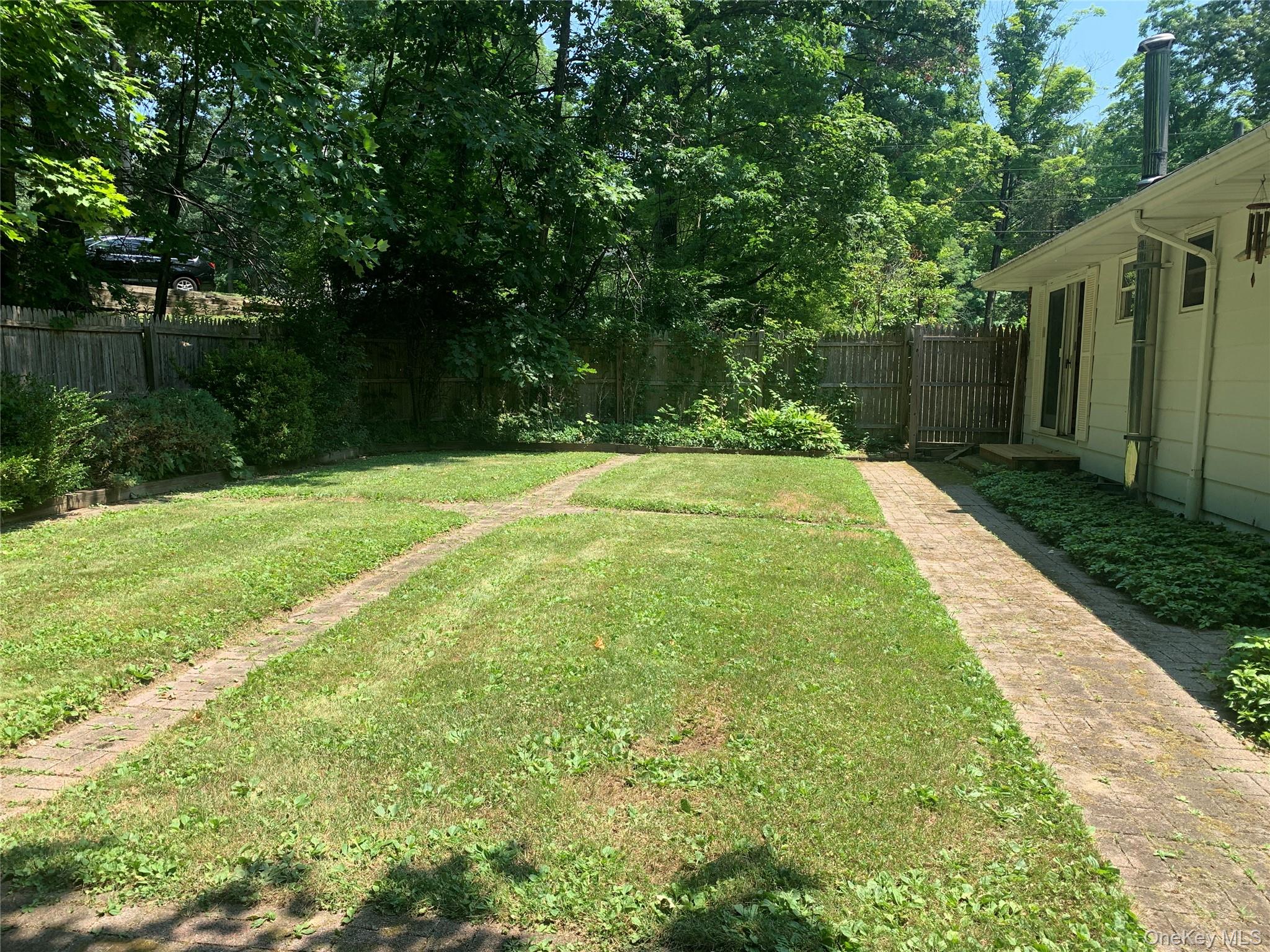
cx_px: 635
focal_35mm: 26
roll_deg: -0.2
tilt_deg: -4.9
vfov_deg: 53.1
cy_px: 476
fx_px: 954
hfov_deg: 67.3
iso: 25
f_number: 1.8
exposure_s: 1/754
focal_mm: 4.25
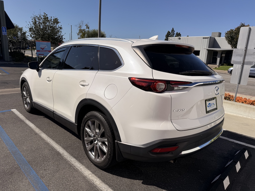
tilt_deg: -13.9
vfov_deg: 56.8
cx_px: 128
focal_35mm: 24
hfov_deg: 71.6
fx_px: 177
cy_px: 96
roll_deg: -2.7
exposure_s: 1/11905
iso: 80
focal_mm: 6.76
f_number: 1.78
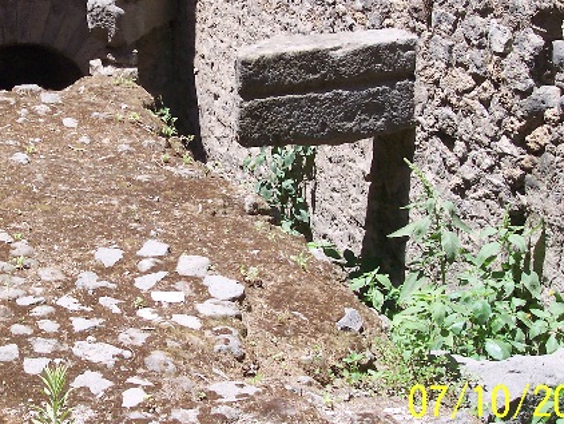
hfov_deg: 26.6
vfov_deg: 20.3
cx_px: 134
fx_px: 1174
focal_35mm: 72
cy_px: 100
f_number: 4.8
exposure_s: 1/350
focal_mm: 8
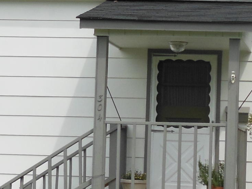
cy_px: 71
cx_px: 180
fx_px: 1165
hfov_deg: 12.3
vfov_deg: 9.3
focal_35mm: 160
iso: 125
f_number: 4.1
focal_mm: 6.9
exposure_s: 1/1000
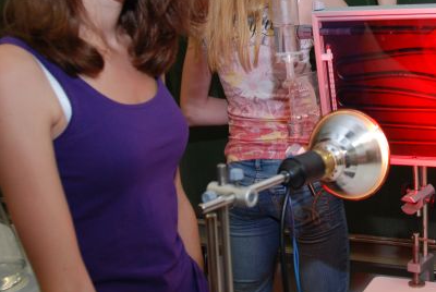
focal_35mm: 60
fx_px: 728
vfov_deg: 22.4
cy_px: 58
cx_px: 329
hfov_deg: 32.7
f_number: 4
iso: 280
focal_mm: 20
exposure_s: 1/60
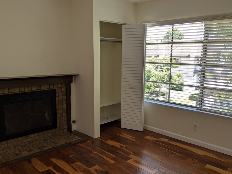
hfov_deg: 56.8
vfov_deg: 44.1
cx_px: 117
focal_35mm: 32
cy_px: 94
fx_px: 214
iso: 45
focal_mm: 4.38
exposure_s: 1/195
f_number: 1.73
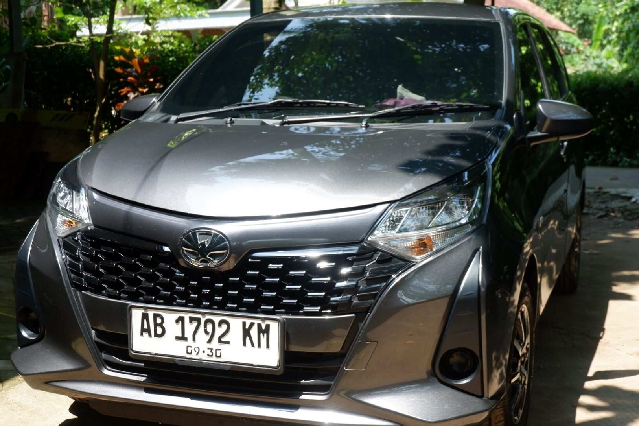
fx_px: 923
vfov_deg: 26.0
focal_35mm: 52
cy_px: 214
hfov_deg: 38.1
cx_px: 361
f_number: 5.6
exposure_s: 1/200
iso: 200
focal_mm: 29.5
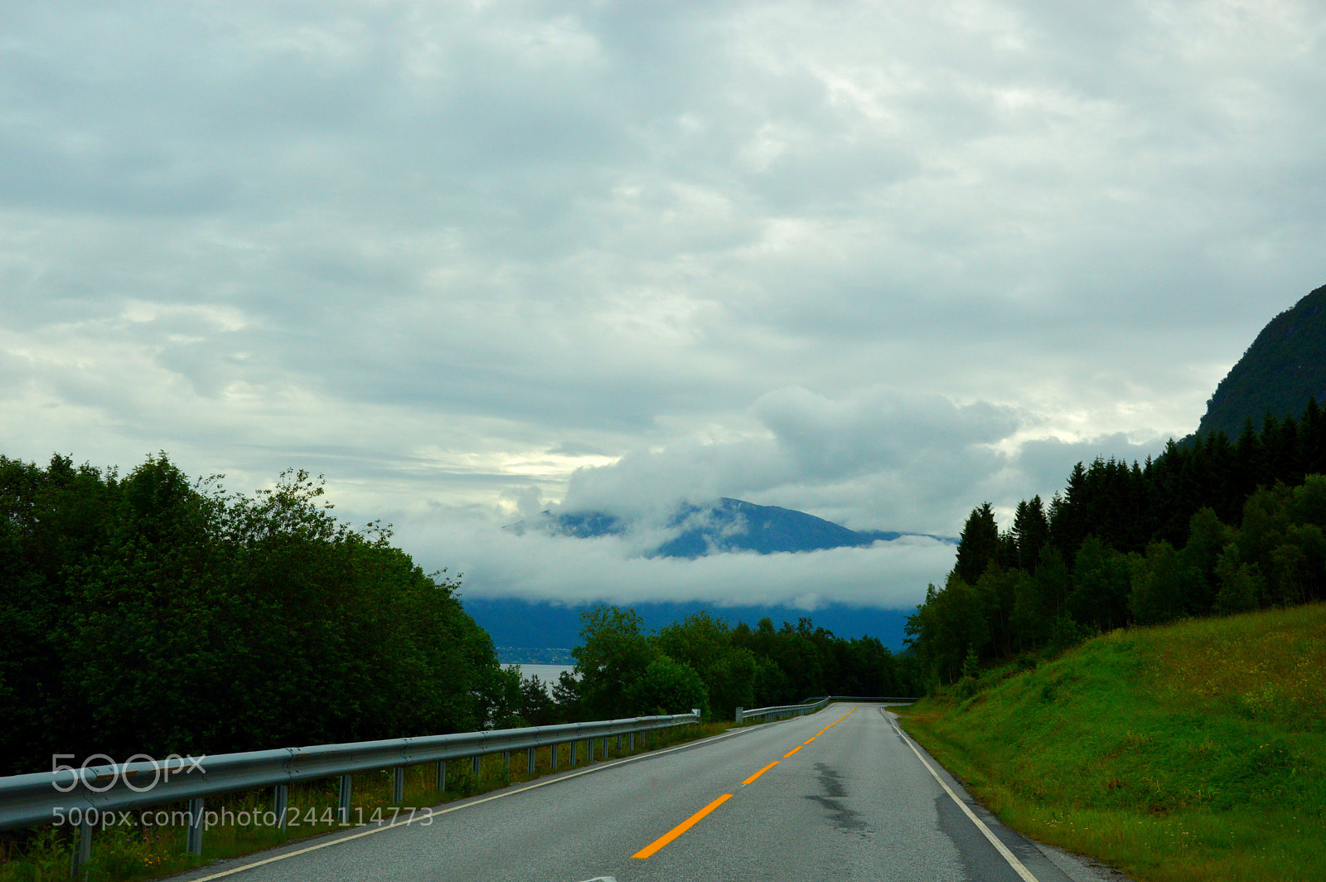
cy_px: 441
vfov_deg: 28.0
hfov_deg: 41.1
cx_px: 663
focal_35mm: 48
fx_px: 1767
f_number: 5.6
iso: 400
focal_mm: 32
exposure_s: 1/1600
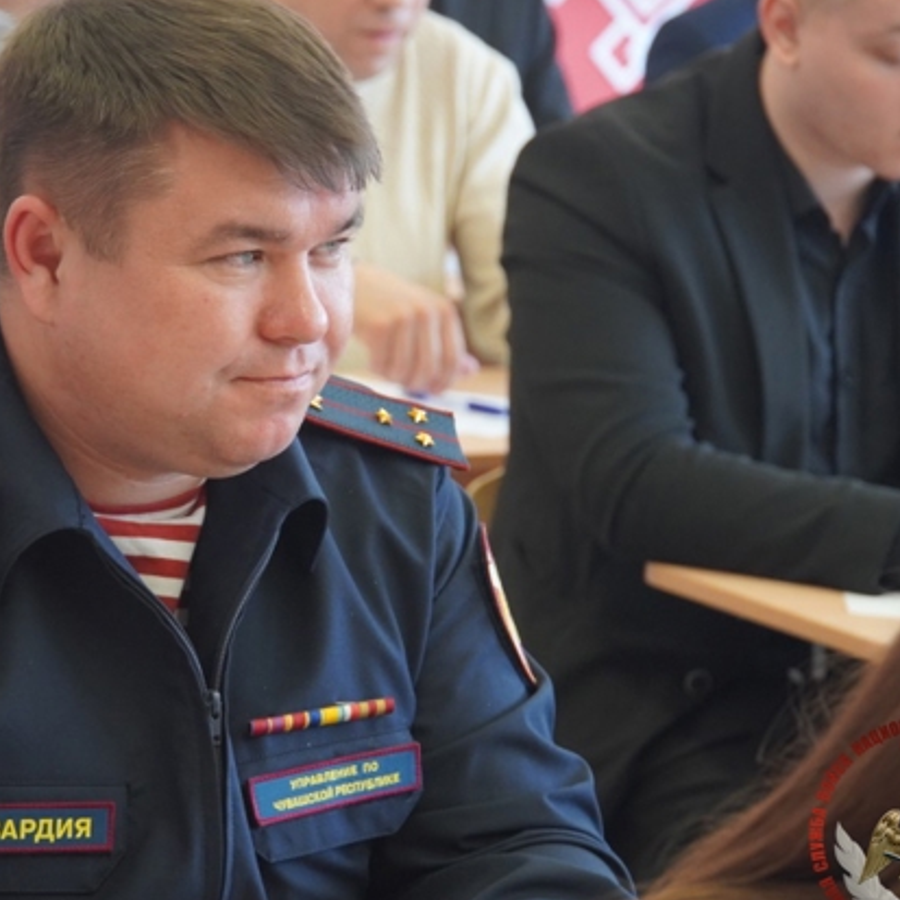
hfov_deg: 10.8
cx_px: 239
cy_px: 416
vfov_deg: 10.8
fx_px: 4765
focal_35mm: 162
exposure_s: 1/160
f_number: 5.6
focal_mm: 70
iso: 1600
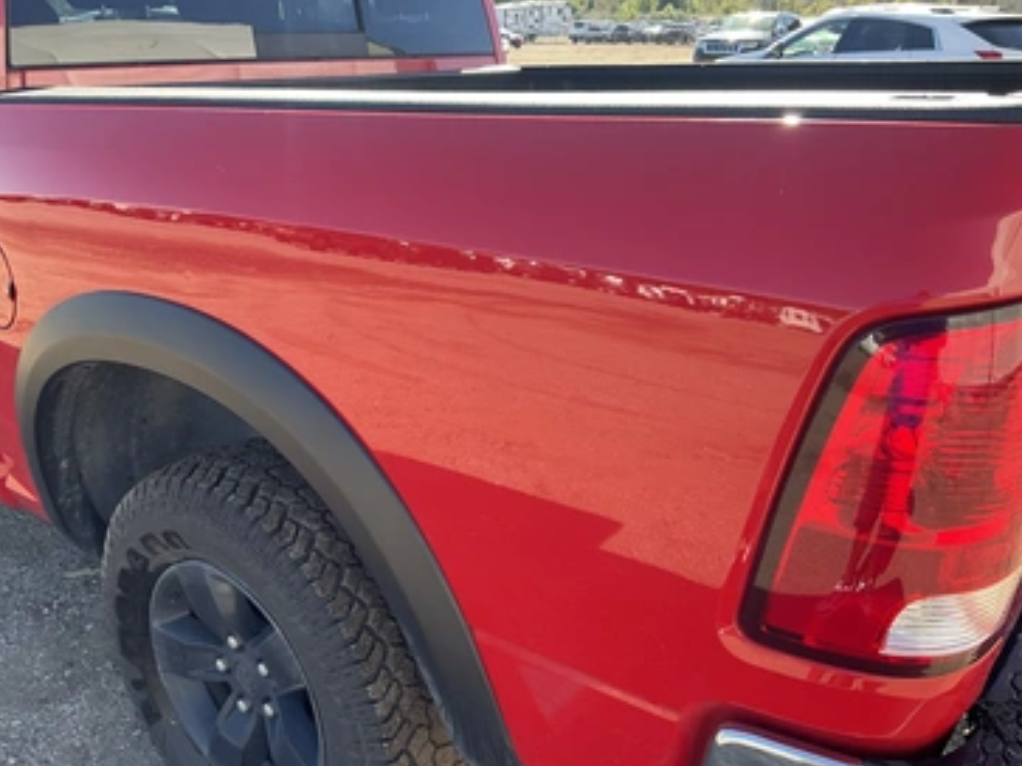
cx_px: 465
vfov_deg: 44.1
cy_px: 391
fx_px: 944
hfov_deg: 56.7
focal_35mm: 32
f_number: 1.8
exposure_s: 1/206
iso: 25
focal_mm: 3
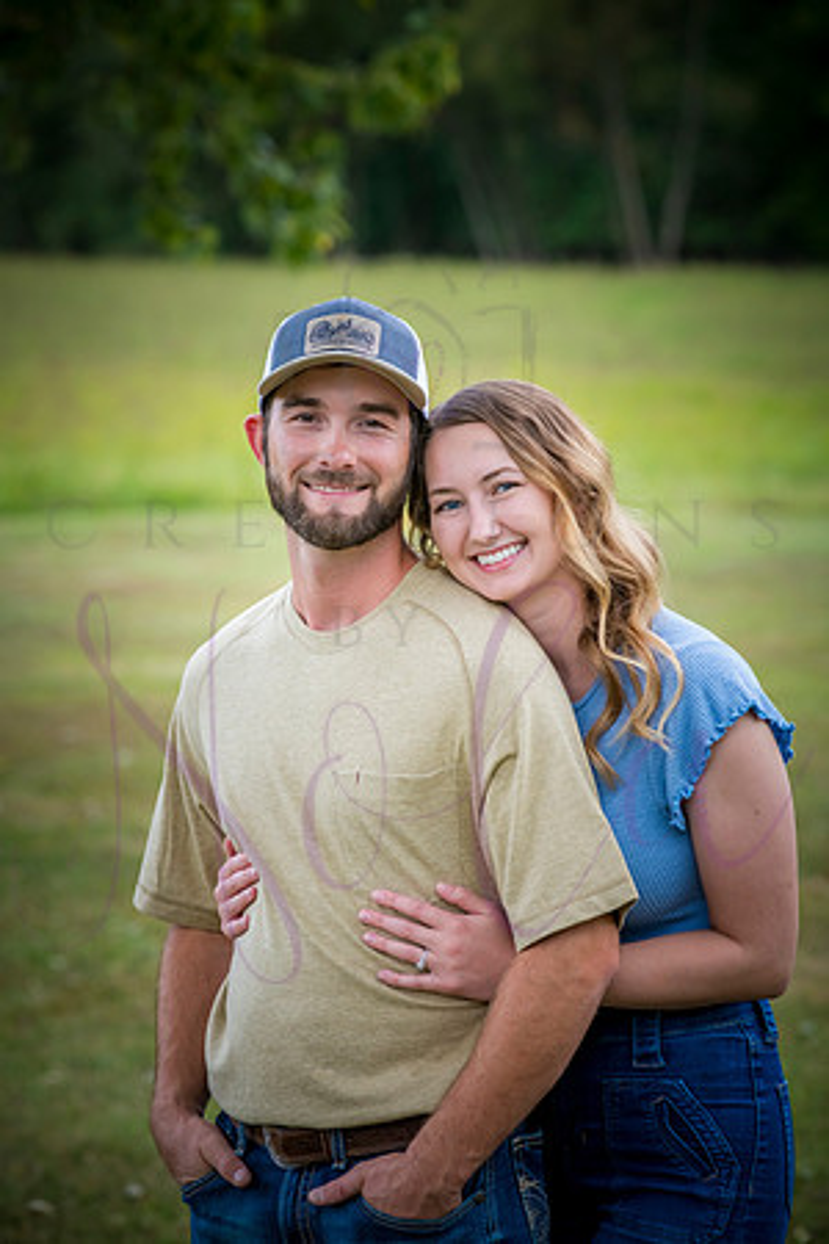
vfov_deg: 16.4
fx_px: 4317
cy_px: 622
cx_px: 414
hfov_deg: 11.0
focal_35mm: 125
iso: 400
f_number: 5.6
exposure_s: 1/320
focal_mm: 125
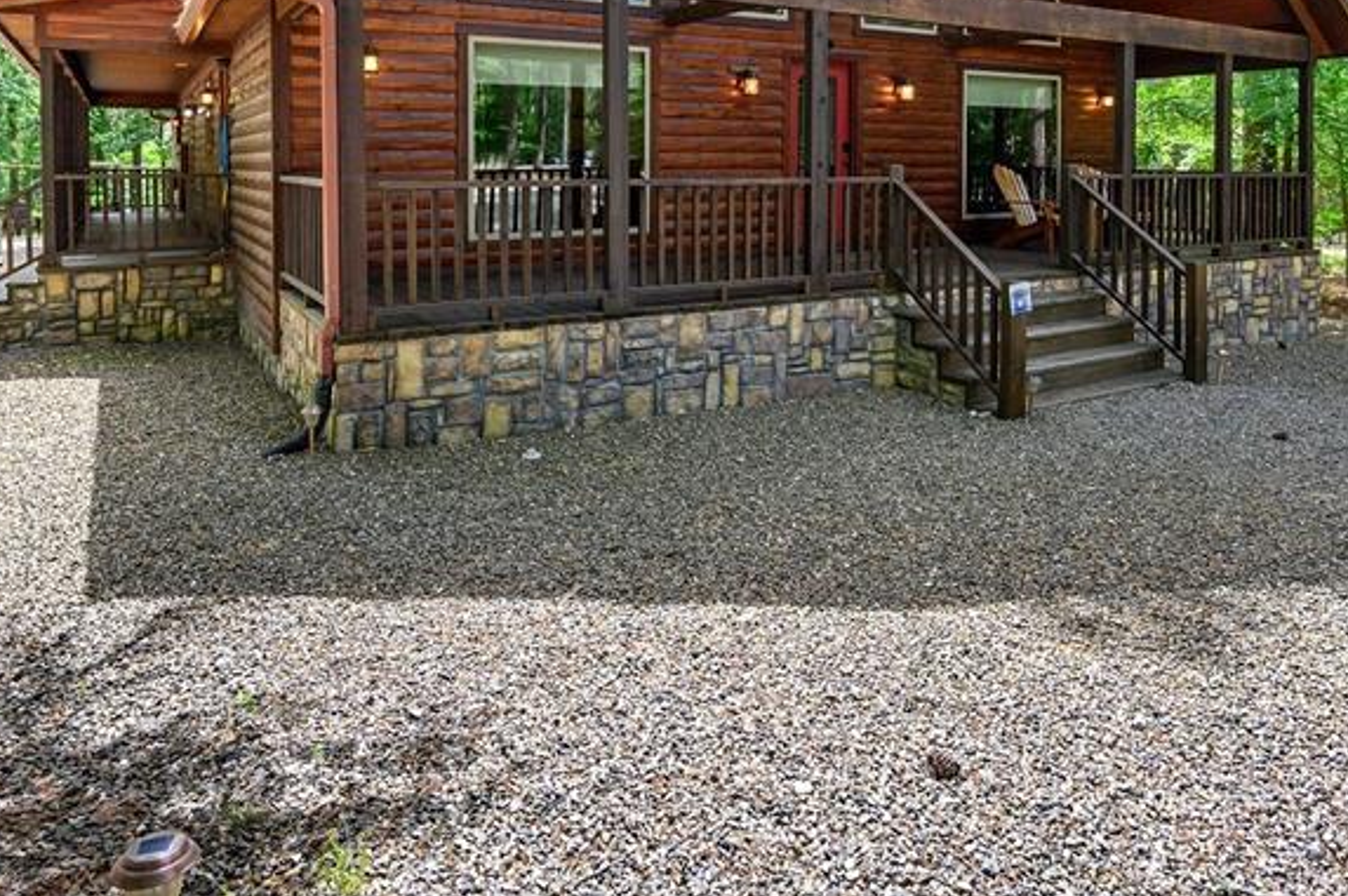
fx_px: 935
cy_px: 162
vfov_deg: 48.0
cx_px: 679
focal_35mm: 25
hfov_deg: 71.6
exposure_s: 1/800
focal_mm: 14
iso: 640
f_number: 4
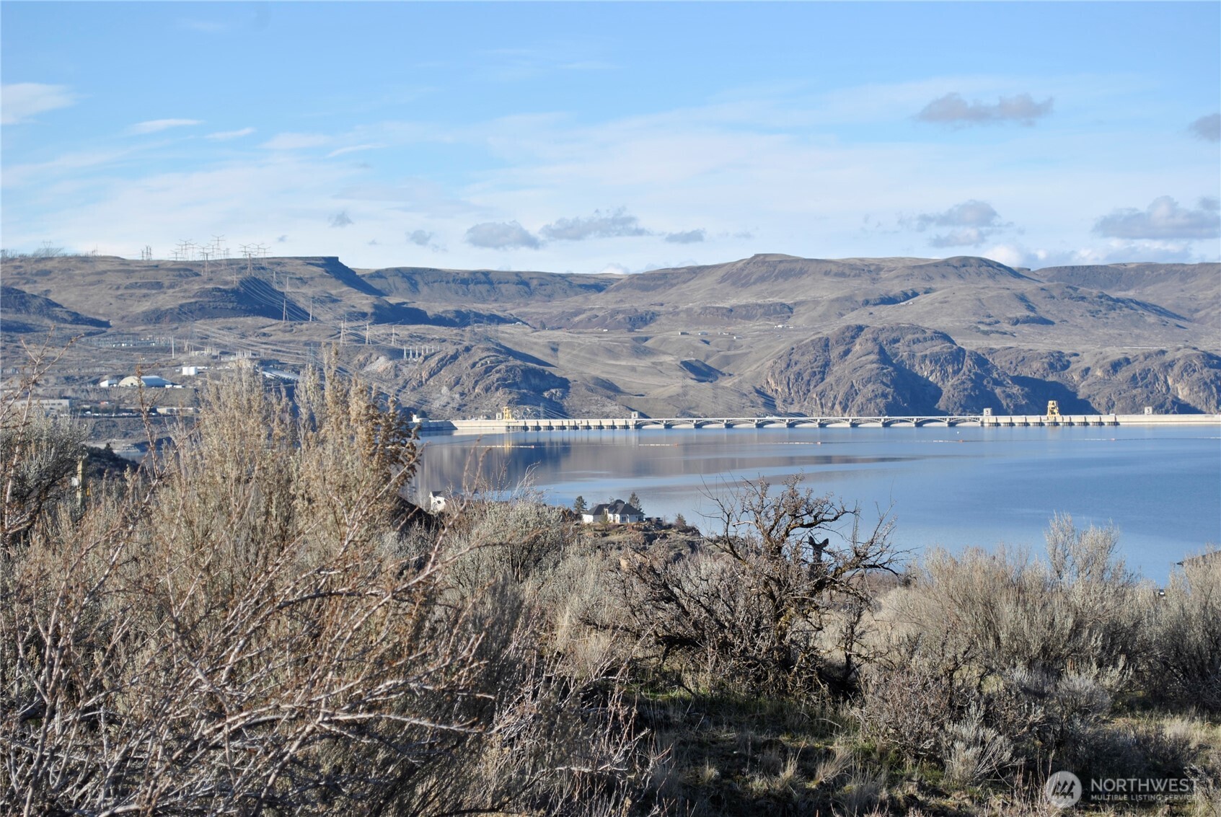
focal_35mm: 82
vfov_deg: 16.6
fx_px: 2801
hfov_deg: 24.6
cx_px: 610
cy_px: 408
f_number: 8
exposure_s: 1/250
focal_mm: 55
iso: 100
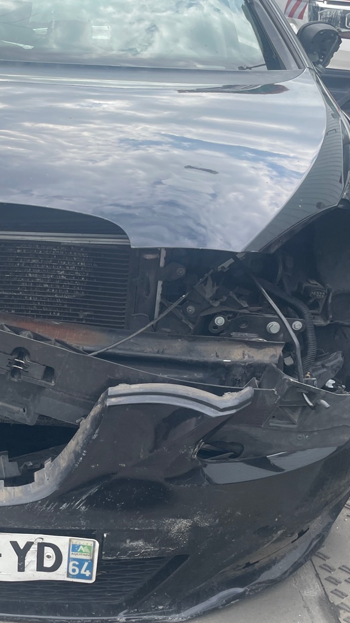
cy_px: 325
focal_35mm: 45
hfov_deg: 24.9
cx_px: -20
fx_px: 743
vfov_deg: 45.5
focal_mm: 4.2
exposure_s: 1/932
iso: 32
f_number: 1.6
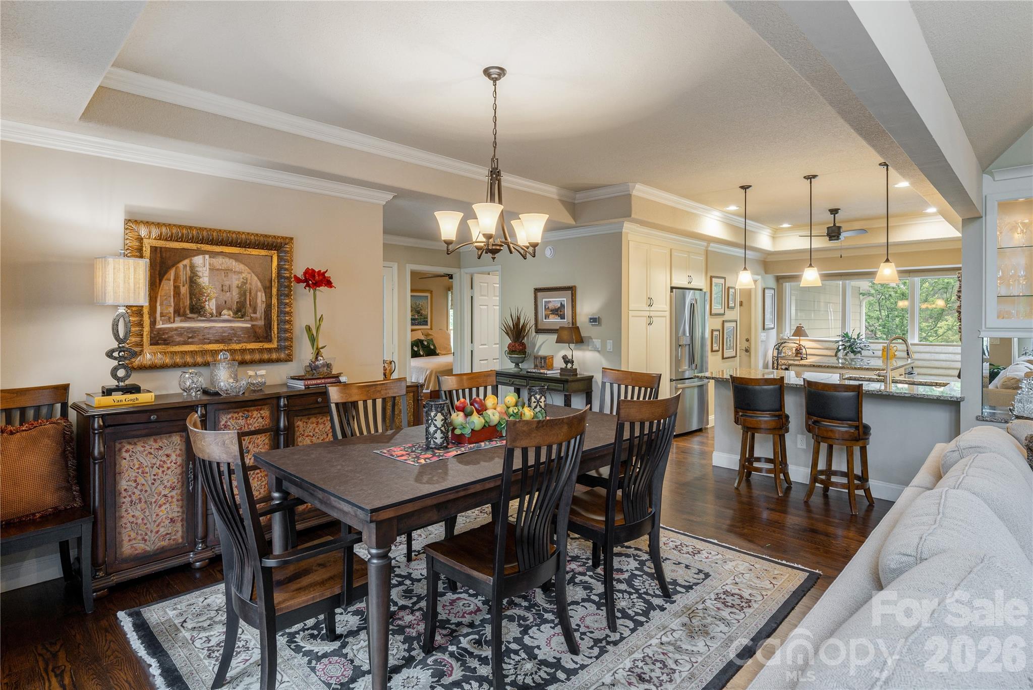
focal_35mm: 18
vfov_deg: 66.0
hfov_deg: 88.4
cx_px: 516
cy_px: 345
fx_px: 531
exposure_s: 1/10
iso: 320
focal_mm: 18.5
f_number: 7.1
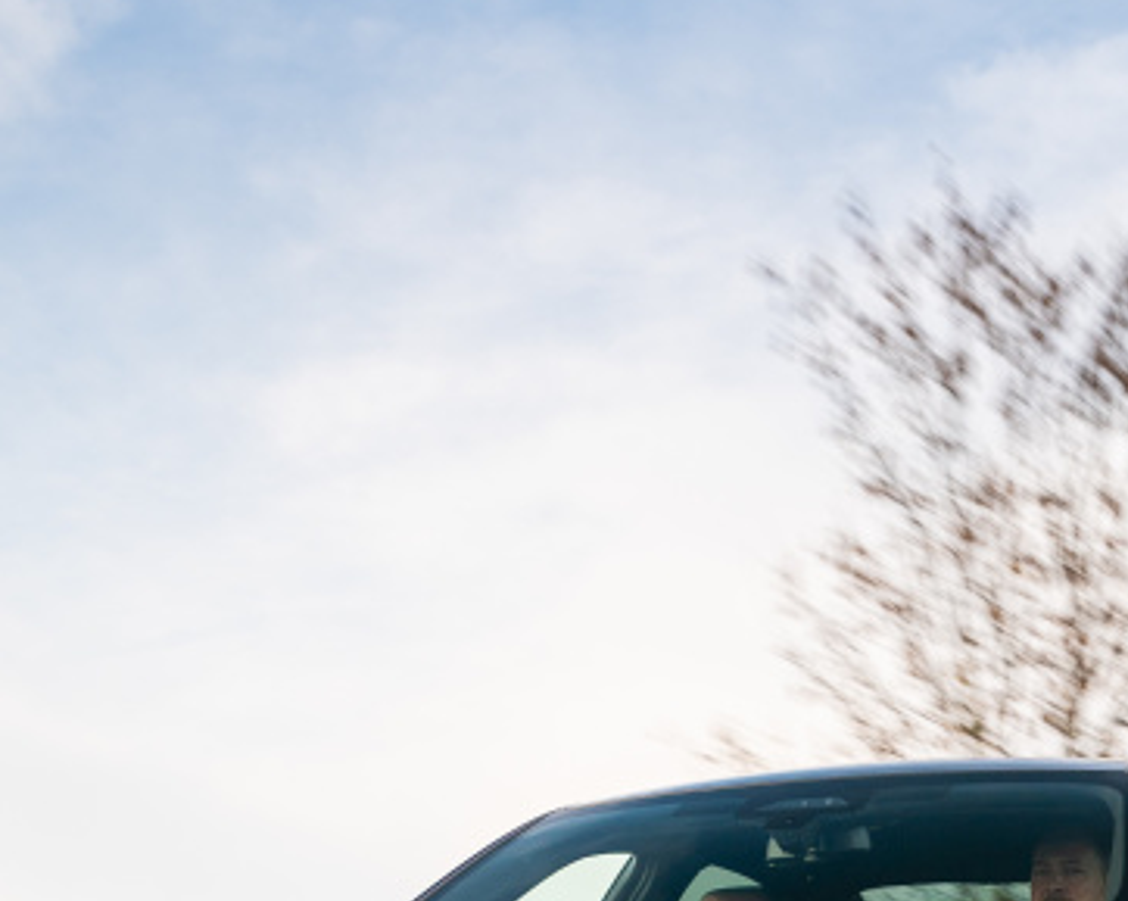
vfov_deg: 13.7
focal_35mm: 109
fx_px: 3636
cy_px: 1101
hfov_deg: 17.6
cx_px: 745
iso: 100
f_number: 5.6
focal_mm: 35
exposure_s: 1/25
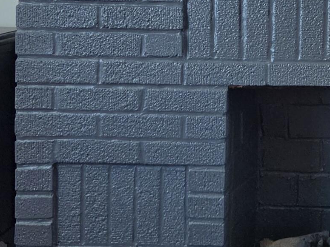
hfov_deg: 21.1
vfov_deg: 16.3
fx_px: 848
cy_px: 11
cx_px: 350
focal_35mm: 89
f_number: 1.8
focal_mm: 5.4
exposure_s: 1/120
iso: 640
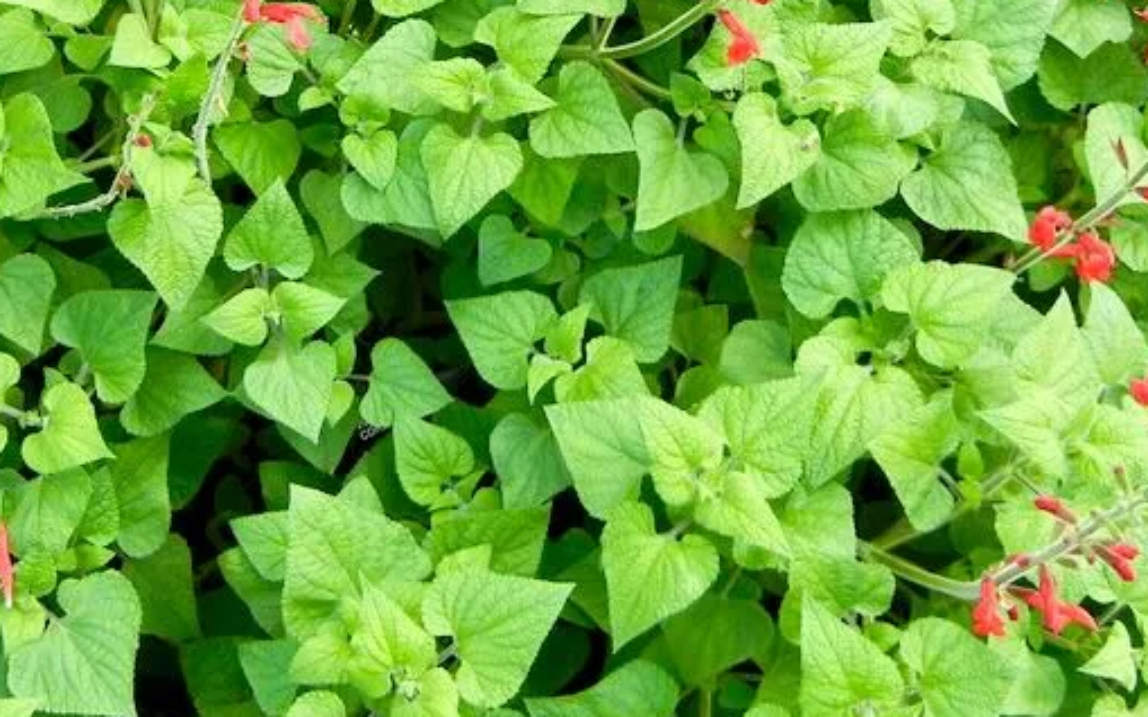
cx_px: 512
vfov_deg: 19.5
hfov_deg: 32.0
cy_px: -68
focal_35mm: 64
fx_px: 2002
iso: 160
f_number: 3.5
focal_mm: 5.4
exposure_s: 1/204
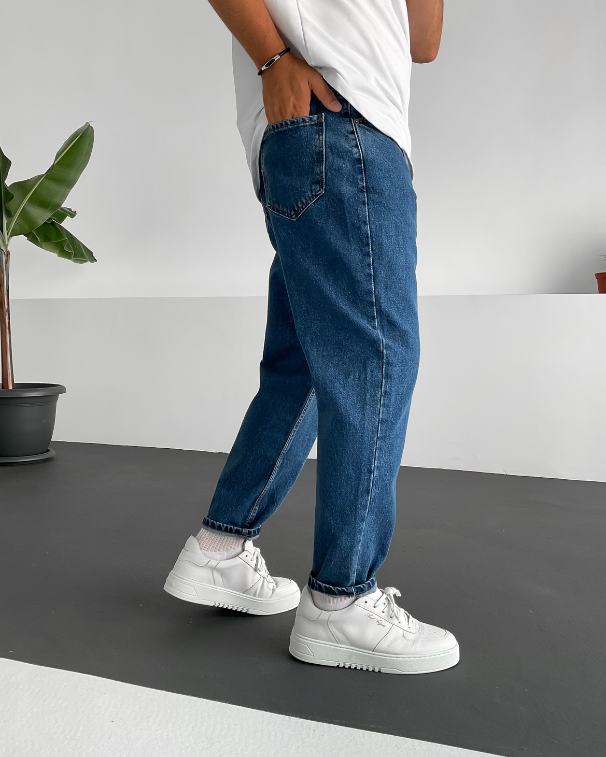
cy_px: 366
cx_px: 297
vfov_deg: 57.2
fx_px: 695
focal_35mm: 31
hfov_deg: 47.1
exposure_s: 1/120
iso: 20
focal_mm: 3
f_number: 1.8
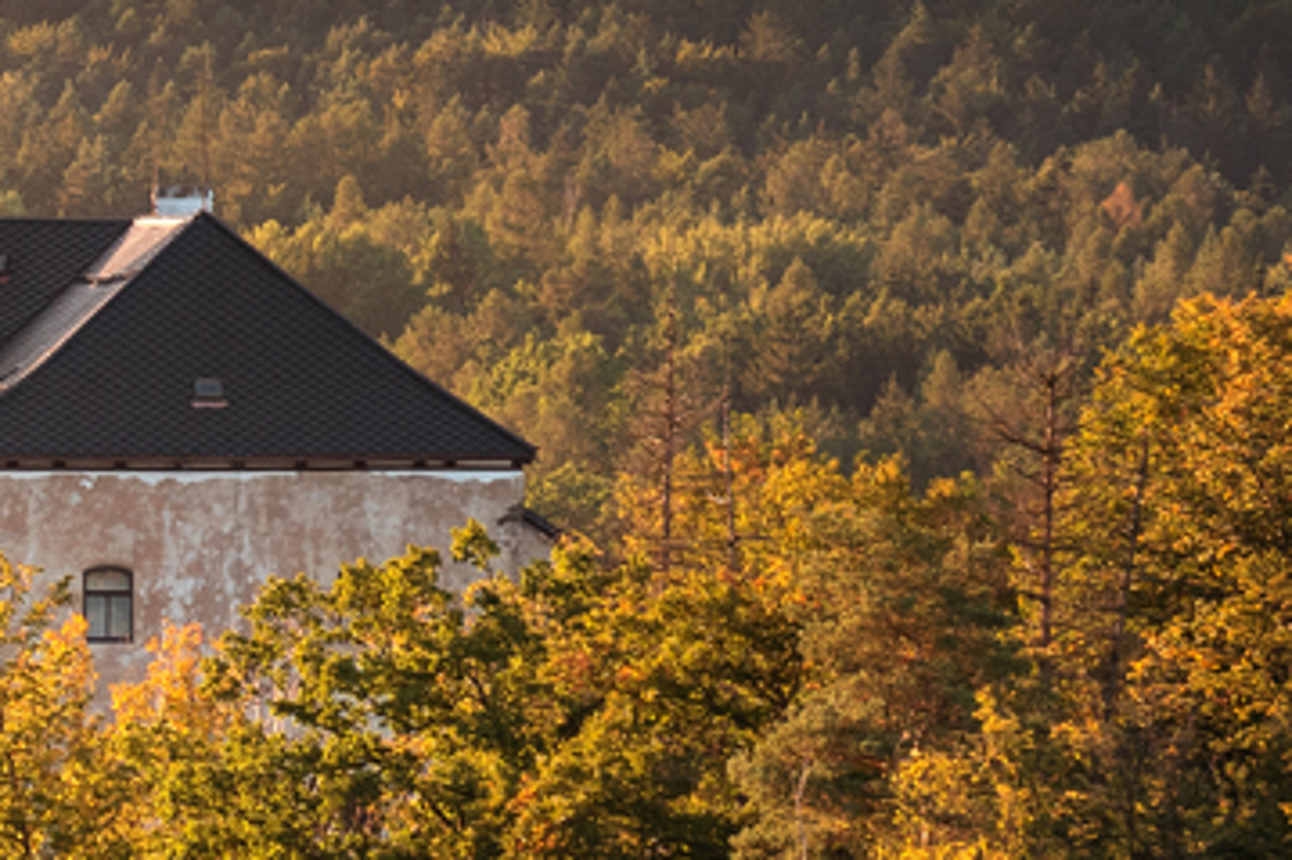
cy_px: 311
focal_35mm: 560
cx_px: -597
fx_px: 20088
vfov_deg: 2.5
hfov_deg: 3.7
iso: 100
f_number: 8
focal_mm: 105
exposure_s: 1/125
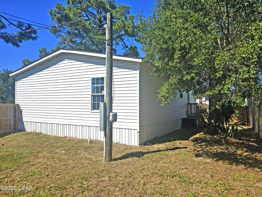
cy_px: 98
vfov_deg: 58.9
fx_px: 174
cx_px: 131
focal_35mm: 23
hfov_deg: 73.9
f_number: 1.7
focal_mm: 6.3
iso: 12
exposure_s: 1/1218
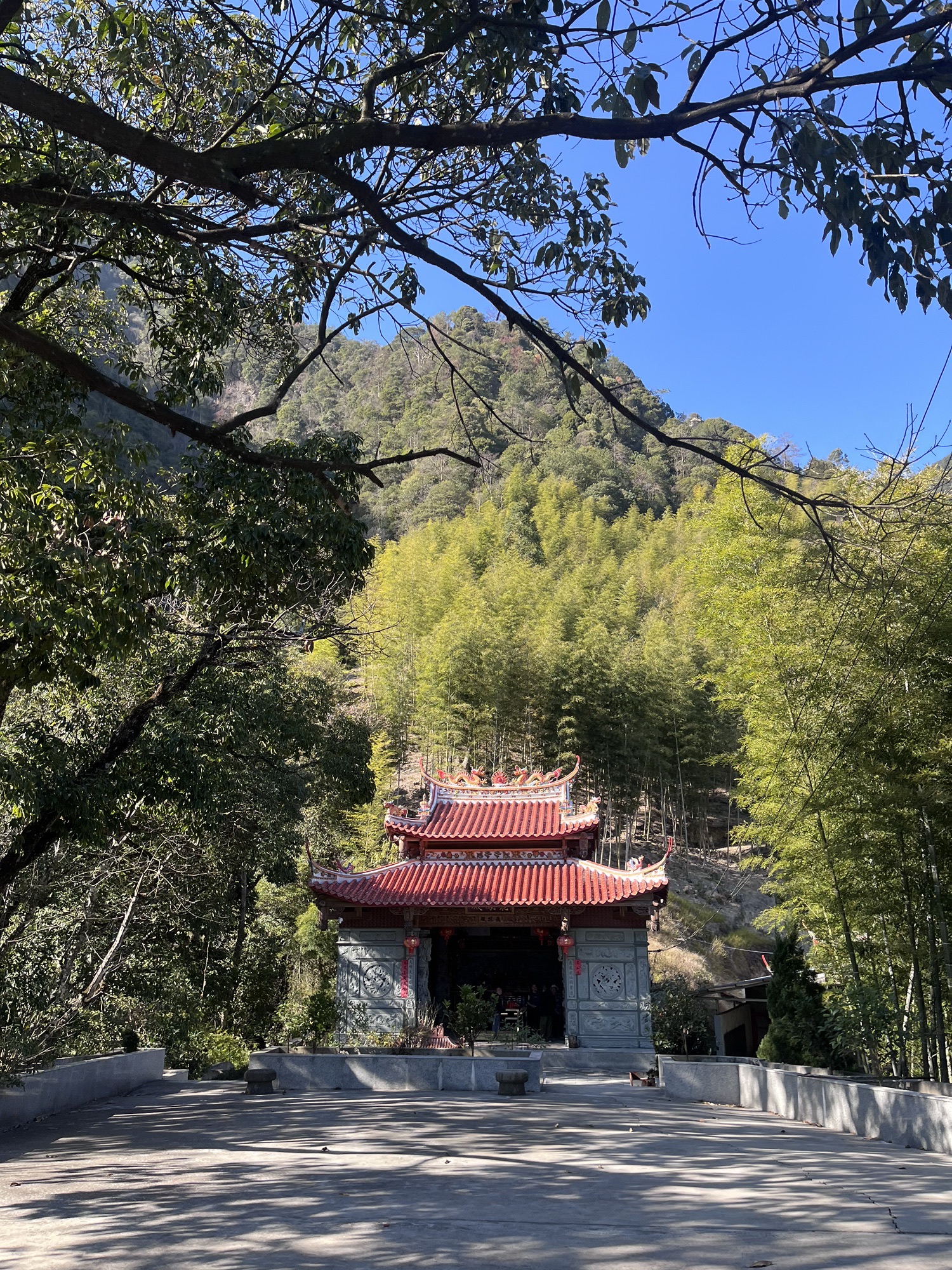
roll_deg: +1.3
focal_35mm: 26
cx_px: 476
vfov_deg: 67.3
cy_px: 635
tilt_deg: +17.6
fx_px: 953
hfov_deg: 53.1
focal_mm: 5.1
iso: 50
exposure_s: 1/680
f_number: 1.6
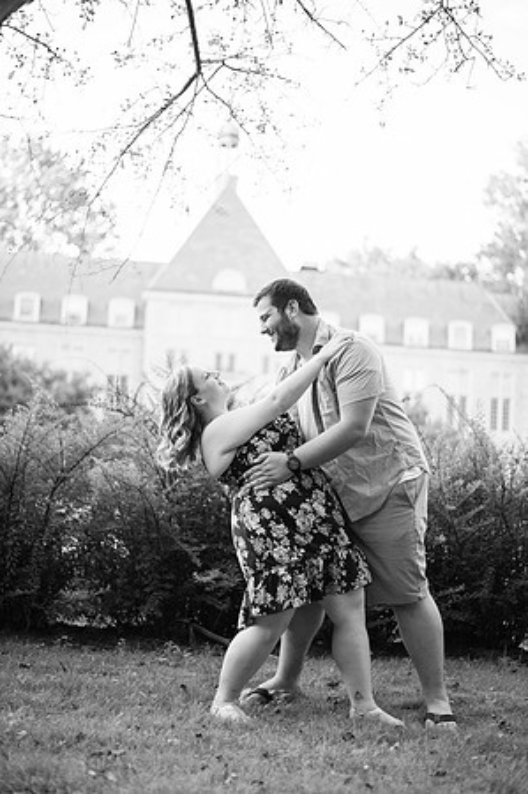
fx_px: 1102
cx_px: 264
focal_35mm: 50
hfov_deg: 26.9
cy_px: 397
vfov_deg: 39.6
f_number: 1.8
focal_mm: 50
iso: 640
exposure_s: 1/400
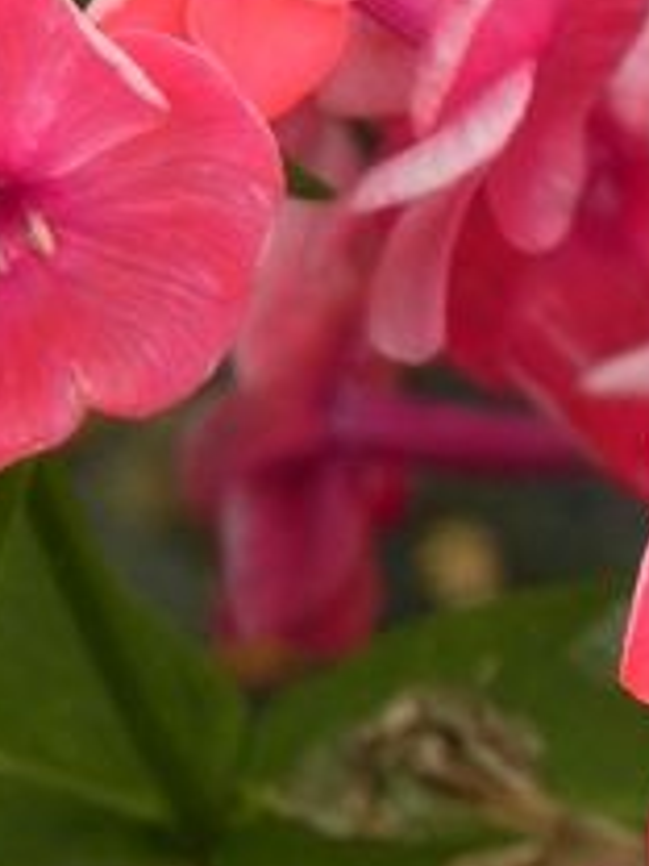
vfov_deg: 1.8
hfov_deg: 1.3
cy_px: -33
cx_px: -379
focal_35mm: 1119
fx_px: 27973
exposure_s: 1/320
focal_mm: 51.8
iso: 160
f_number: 5
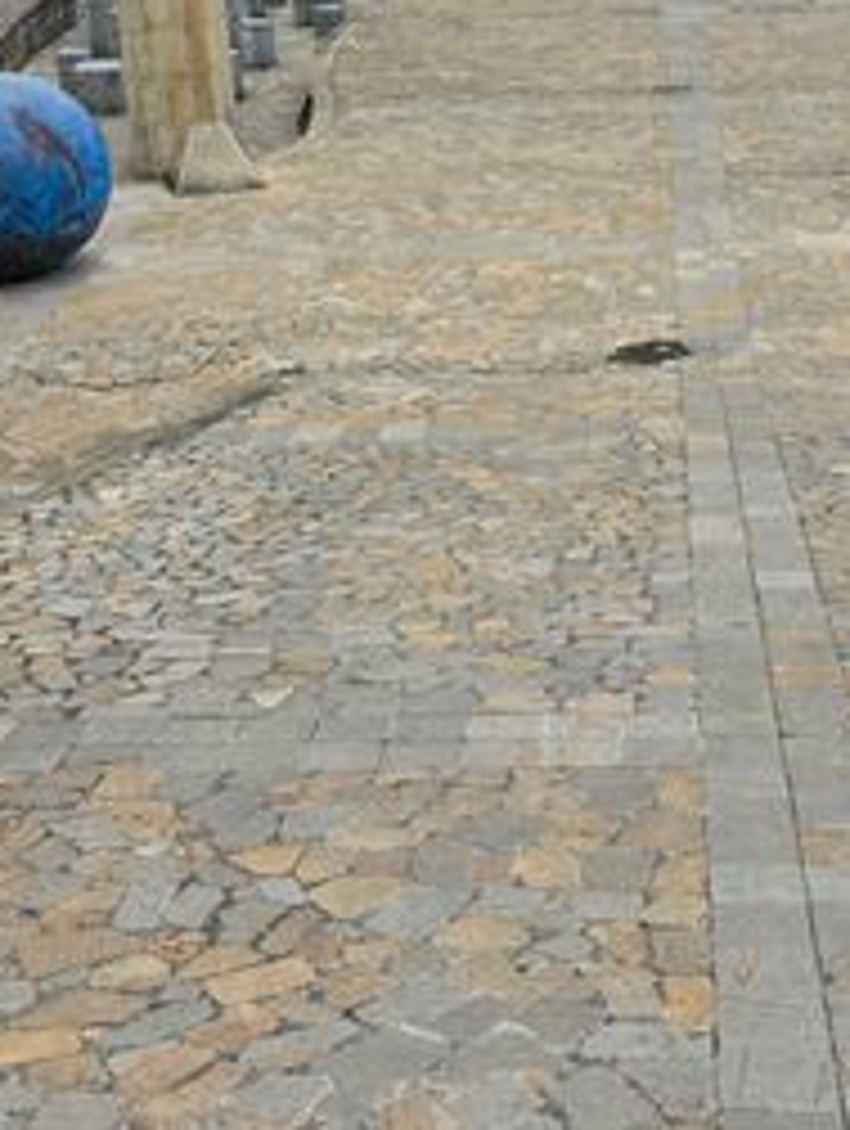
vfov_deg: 31.0
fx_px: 1992
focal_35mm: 61
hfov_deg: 24.0
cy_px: 259
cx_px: 517
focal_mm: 6.3
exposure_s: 1/412
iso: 12
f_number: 1.7
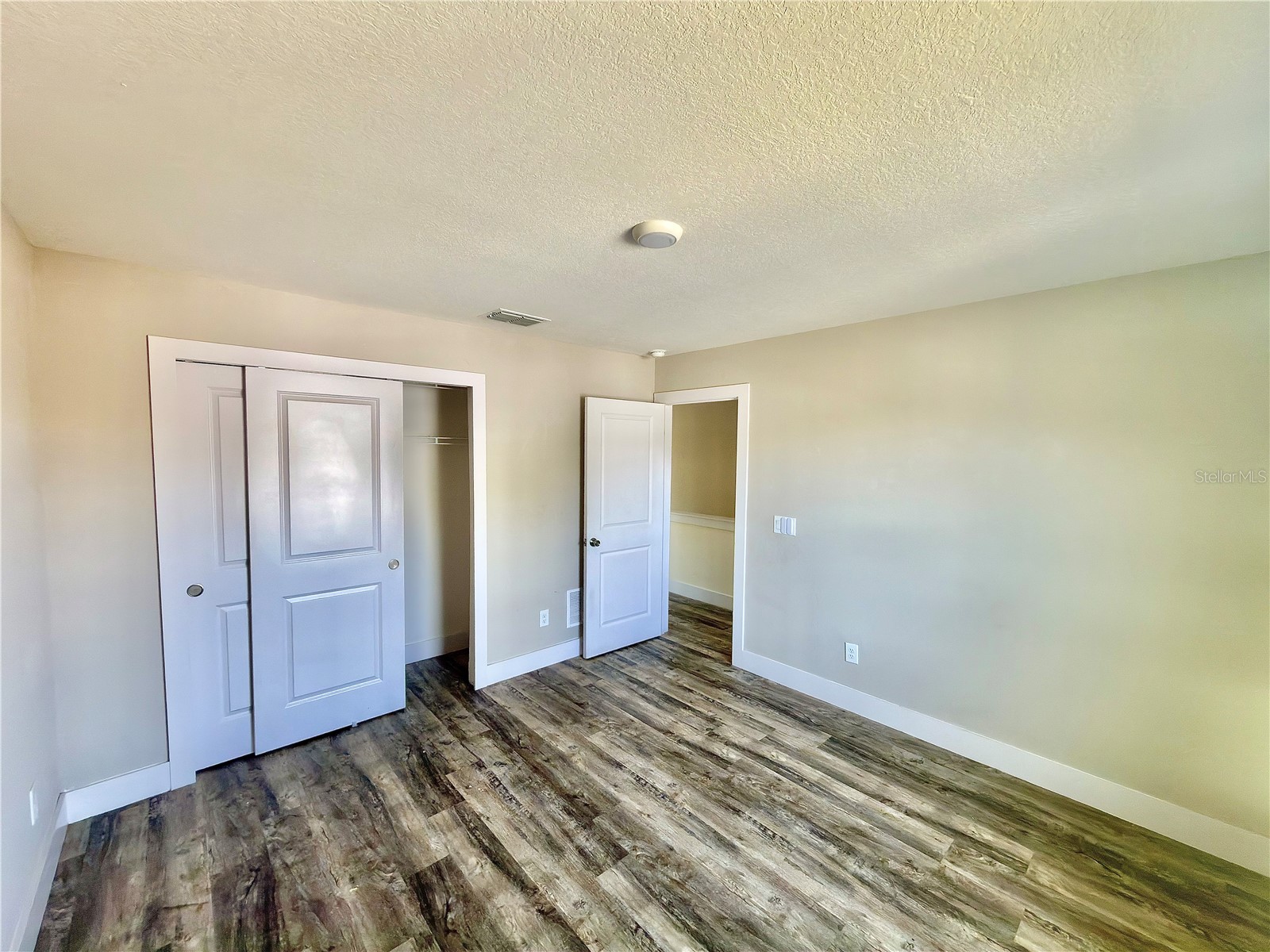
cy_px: 476
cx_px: 635
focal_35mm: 14
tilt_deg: -3.5
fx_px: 514
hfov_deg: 102.1
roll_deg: -1.0
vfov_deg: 85.7
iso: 80
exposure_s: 1/30
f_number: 2.2
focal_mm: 2.22
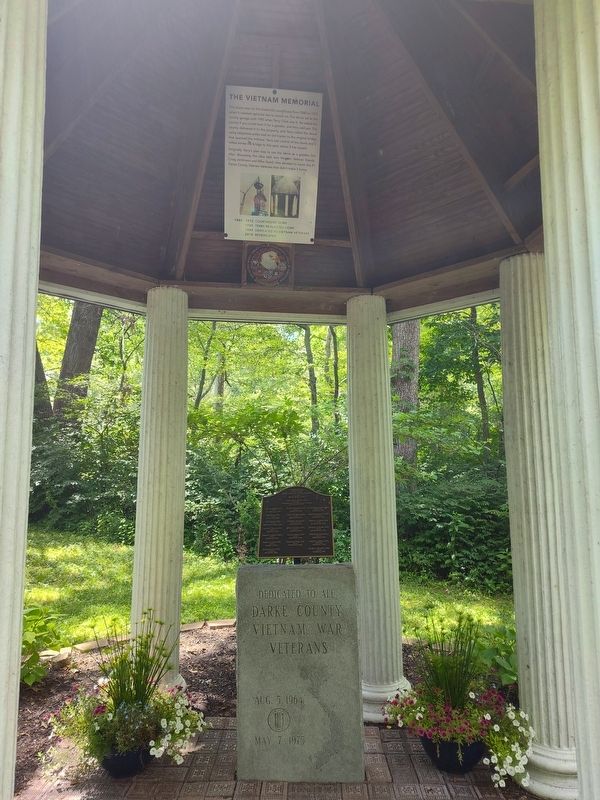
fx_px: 532
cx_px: 300
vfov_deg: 73.9
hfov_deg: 58.9
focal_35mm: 23
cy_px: 400
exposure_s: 1/200
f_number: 1.8
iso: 106
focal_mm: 5.56
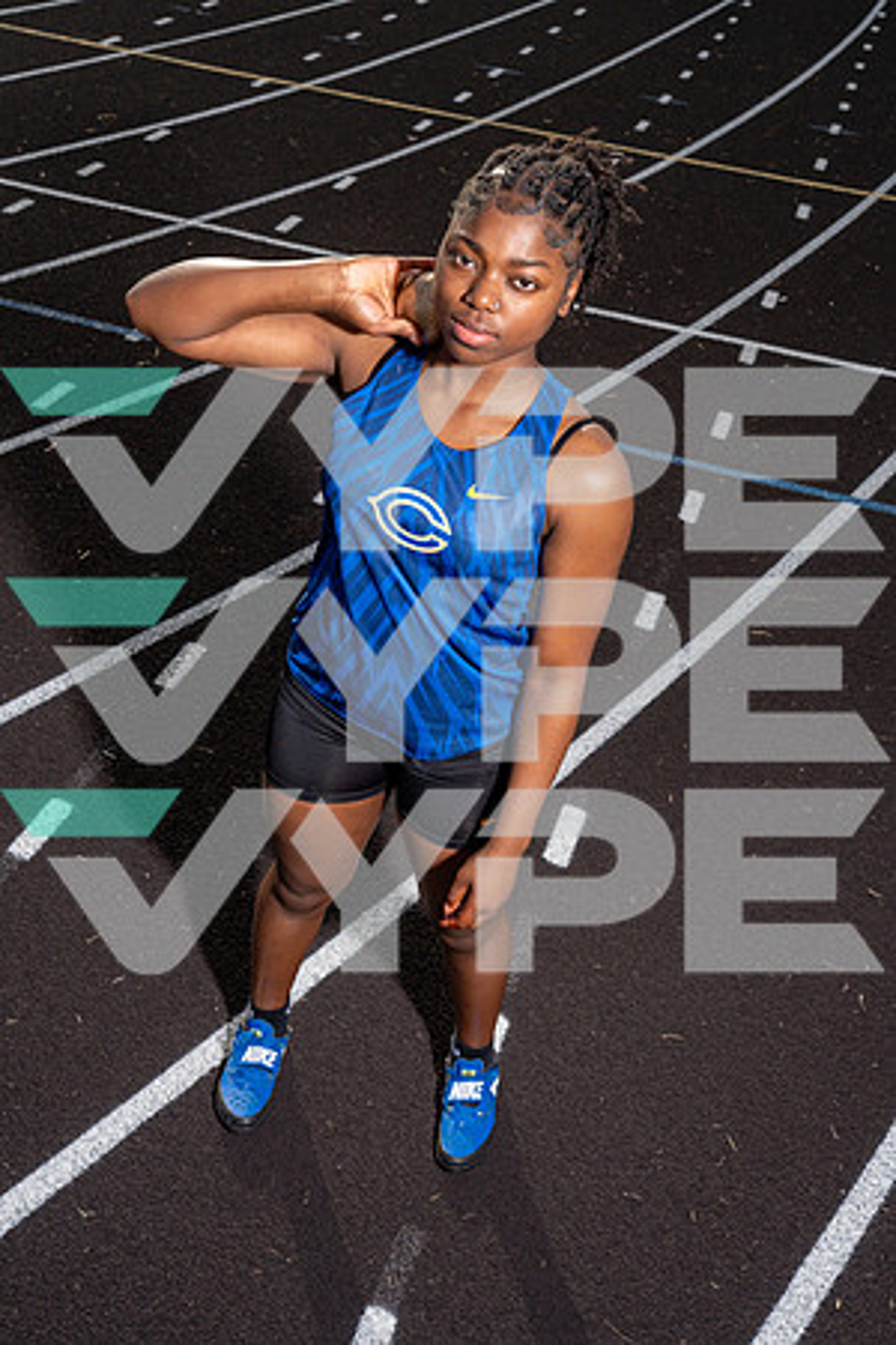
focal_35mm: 38
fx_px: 1419
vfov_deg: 50.7
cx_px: 448
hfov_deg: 35.1
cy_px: 672
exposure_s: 1/1600
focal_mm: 38
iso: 250
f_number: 9
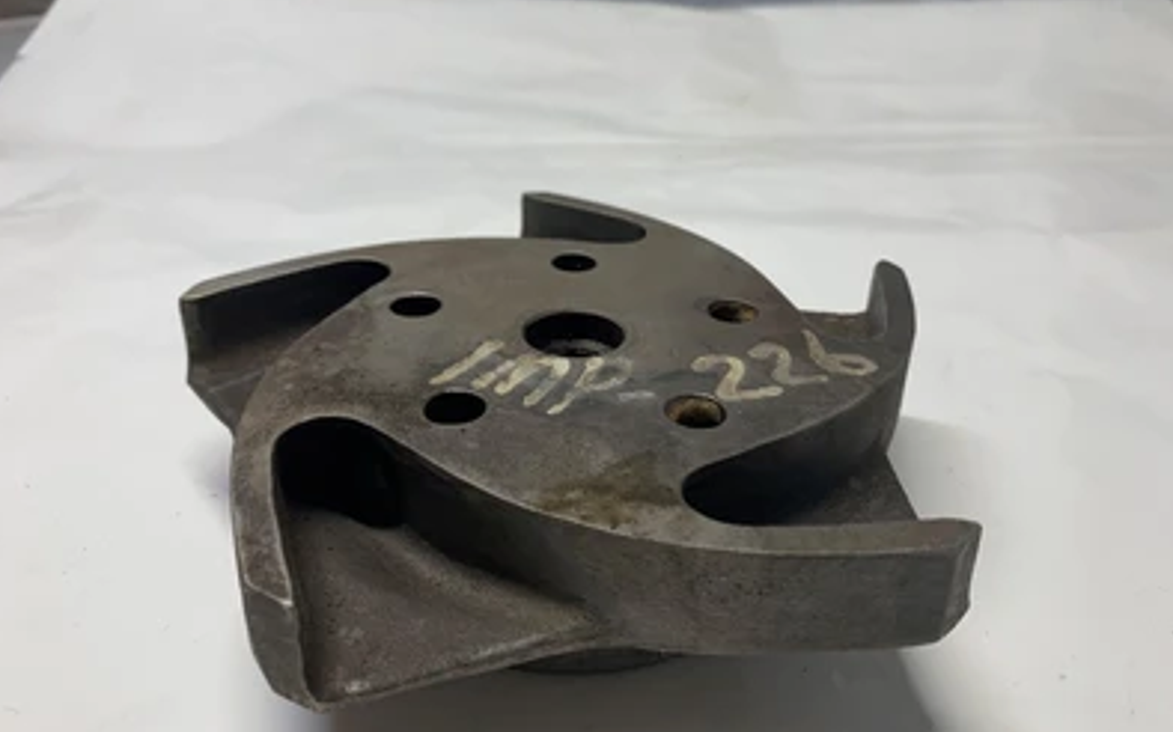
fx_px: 895
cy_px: 327
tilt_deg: -25.7
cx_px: 586
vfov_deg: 44.4
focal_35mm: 28
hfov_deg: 66.5
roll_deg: -0.9
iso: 50
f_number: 1.8
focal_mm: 4.25
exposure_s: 1/121
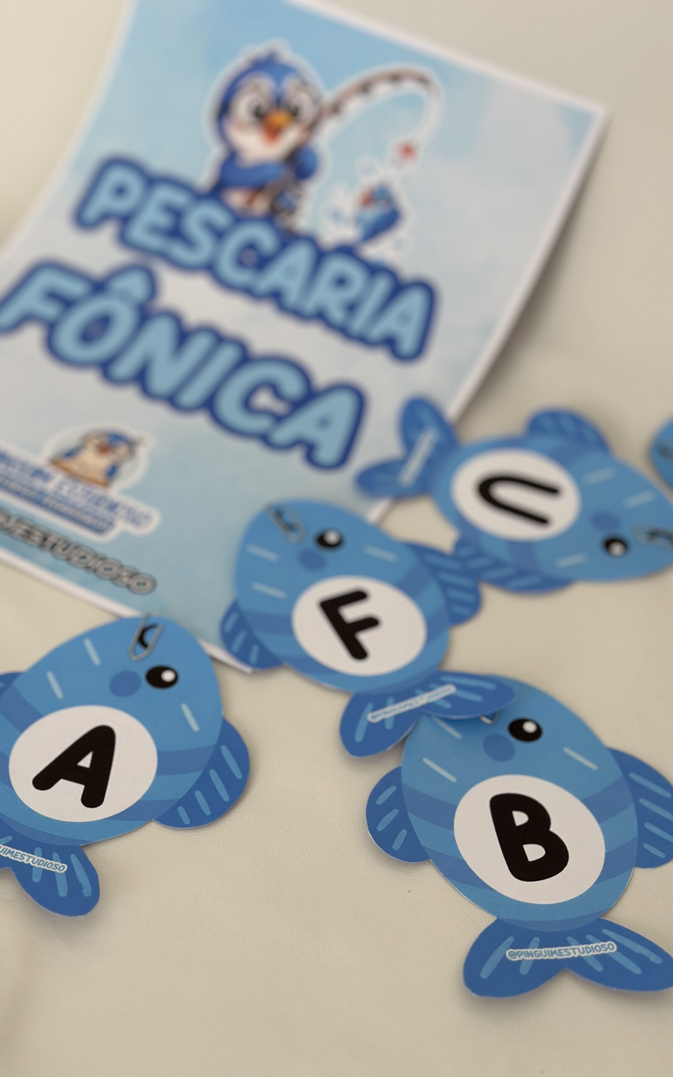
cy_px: 539
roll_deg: -5.7
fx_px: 1497
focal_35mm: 51
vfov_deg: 39.6
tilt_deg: -42.7
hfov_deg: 25.3
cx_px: 272
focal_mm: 6.86
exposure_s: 1/250
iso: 80
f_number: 1.78
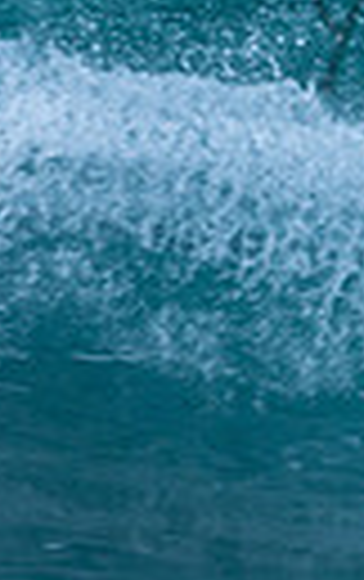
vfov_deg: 0.6
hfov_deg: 0.4
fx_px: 54372
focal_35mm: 3437
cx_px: 764
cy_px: -16
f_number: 5.6
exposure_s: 1/250
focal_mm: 500
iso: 320
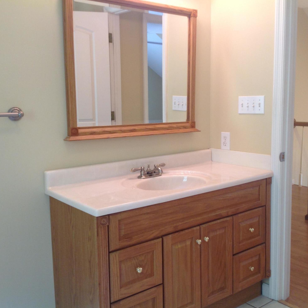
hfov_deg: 40.0
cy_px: 153
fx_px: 423
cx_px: 161
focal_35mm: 42
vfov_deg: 40.0
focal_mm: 4.28
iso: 50
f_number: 2.4
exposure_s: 1/17
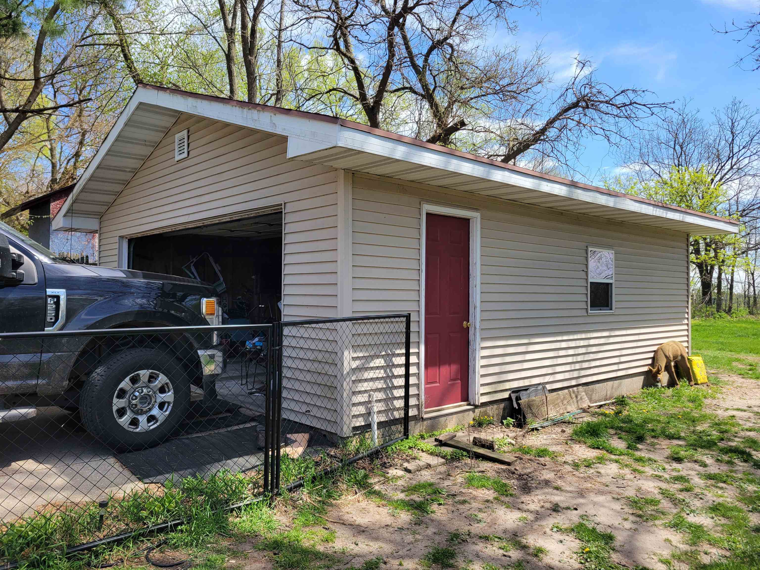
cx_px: 380
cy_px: 285
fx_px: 571
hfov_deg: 67.3
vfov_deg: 53.1
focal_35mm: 26
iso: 40
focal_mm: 5.4
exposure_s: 1/1208
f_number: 1.8
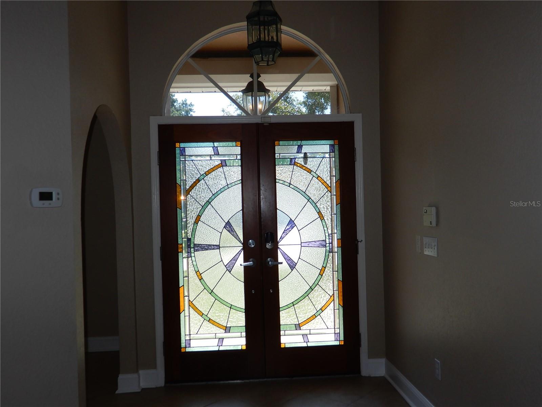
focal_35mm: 35
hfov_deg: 52.6
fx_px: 548
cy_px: 204
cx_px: 271
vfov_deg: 40.7
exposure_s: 1/160
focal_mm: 6.2
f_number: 4
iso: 80
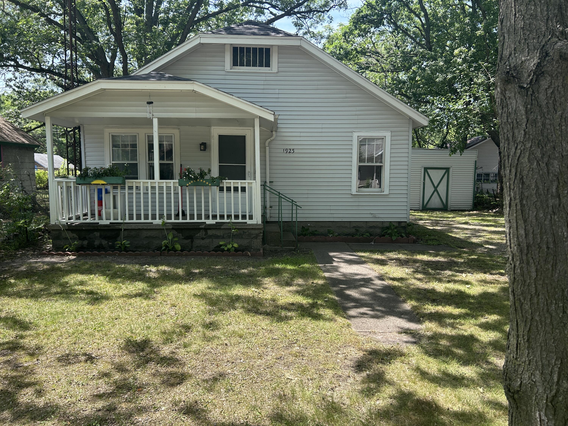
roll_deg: -0.7
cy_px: 213
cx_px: 284
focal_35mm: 26
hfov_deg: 67.3
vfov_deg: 53.1
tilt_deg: -5.5
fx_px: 427
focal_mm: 5.7
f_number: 1.5
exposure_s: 1/803
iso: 50
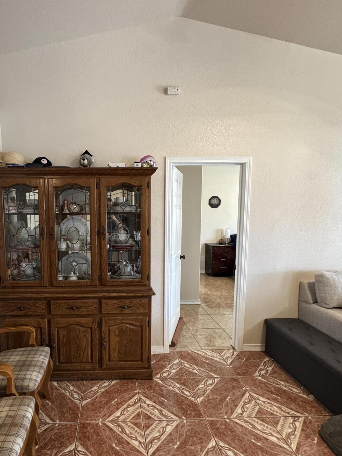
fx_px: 263
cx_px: 116
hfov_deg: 64.4
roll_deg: +1.1
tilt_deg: -7.2
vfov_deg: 81.7
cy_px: 237
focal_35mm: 20
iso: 500
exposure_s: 1/60
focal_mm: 2.22
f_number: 2.2
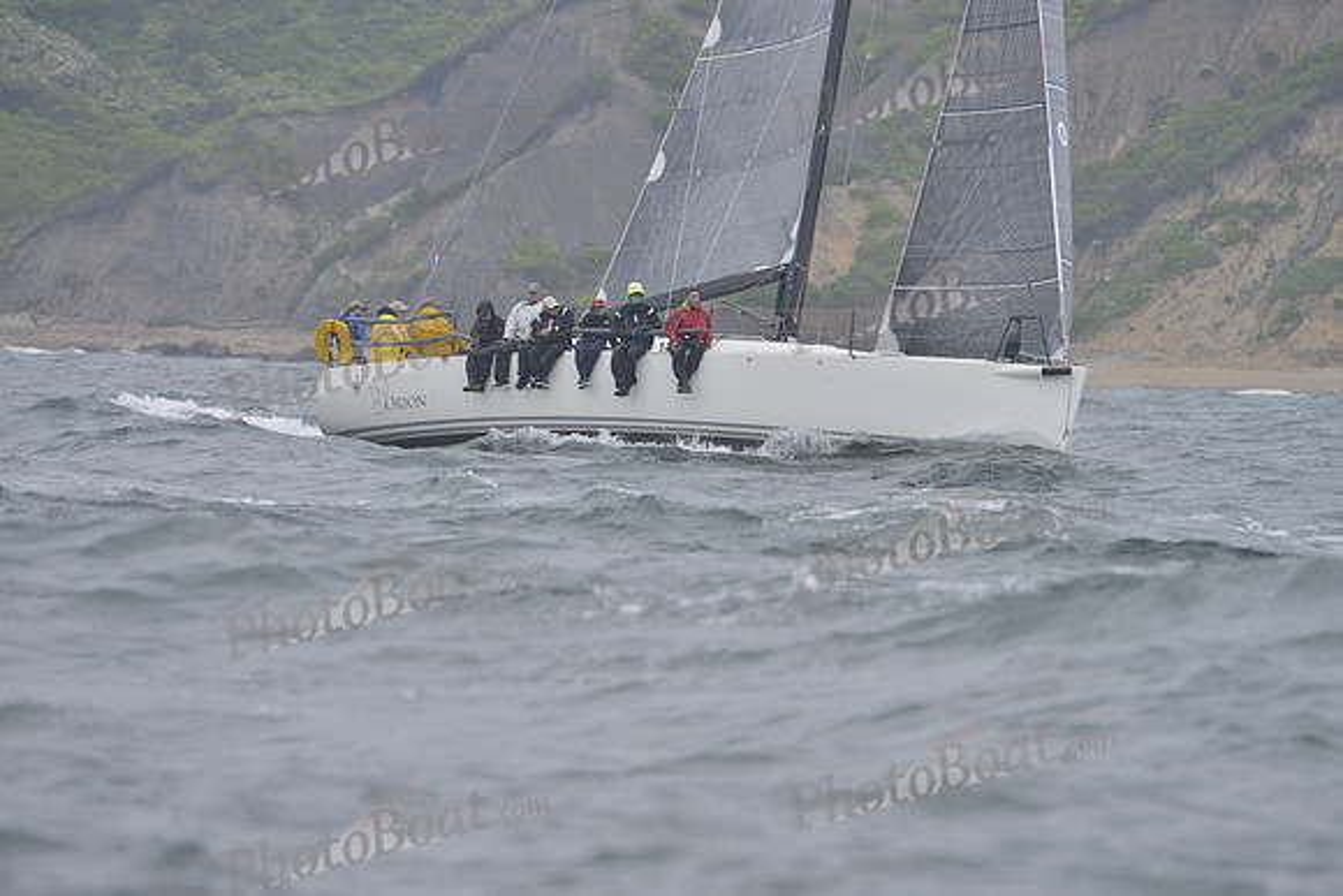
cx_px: 672
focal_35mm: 300
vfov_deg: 4.6
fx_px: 11194
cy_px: 448
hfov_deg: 6.9
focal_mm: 300
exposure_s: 1/800
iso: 400
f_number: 7.1
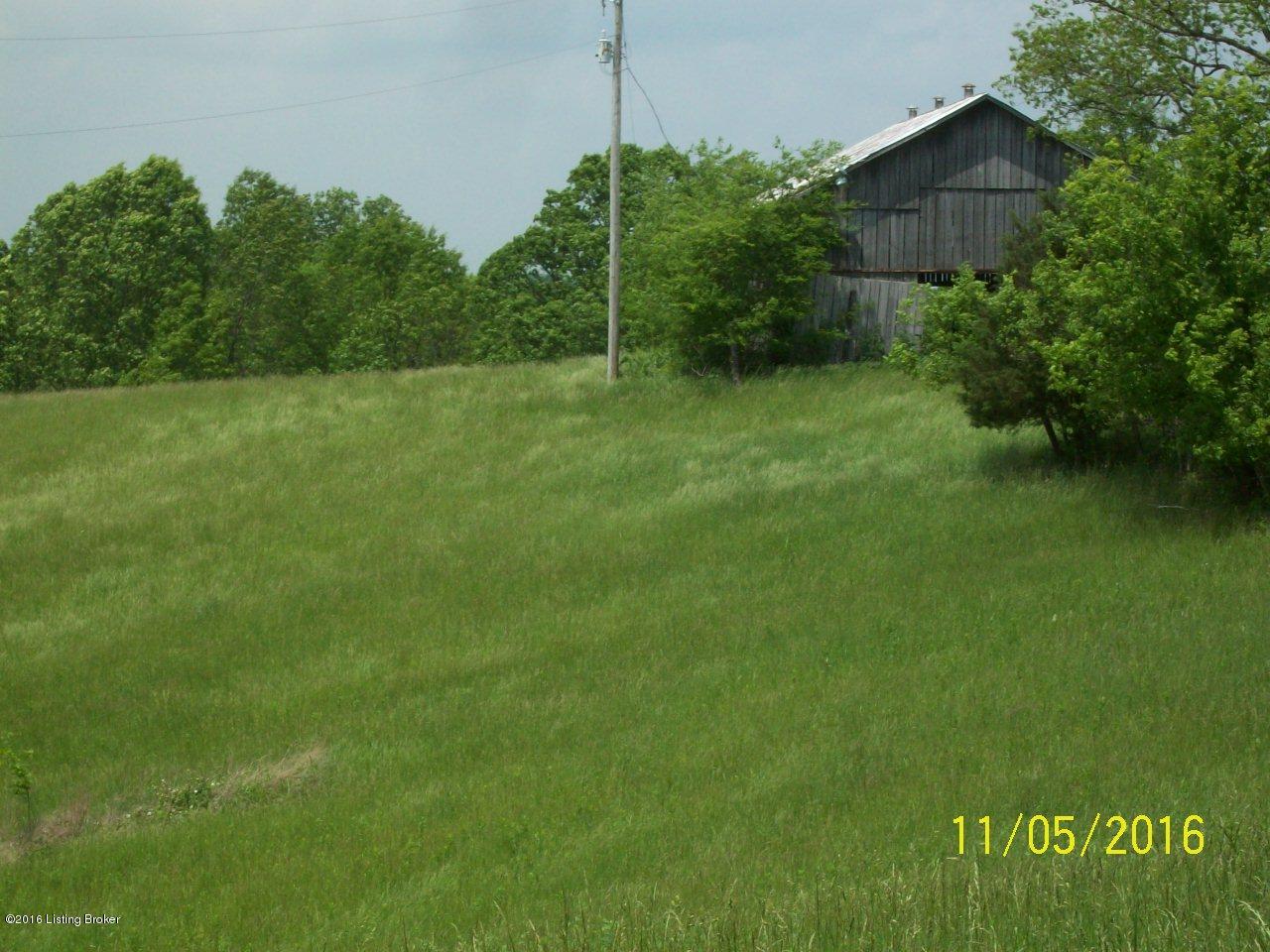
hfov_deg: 18.2
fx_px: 3962
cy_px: 476
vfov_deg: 13.7
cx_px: 635
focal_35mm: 108
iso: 80
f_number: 8.5
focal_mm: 18
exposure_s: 1/246
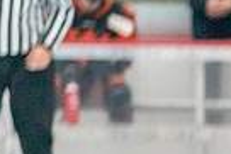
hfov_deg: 2.7
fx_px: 4837
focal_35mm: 753
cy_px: 326
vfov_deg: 1.8
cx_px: 527
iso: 3200
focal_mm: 135
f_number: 2.8
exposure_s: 1/1250
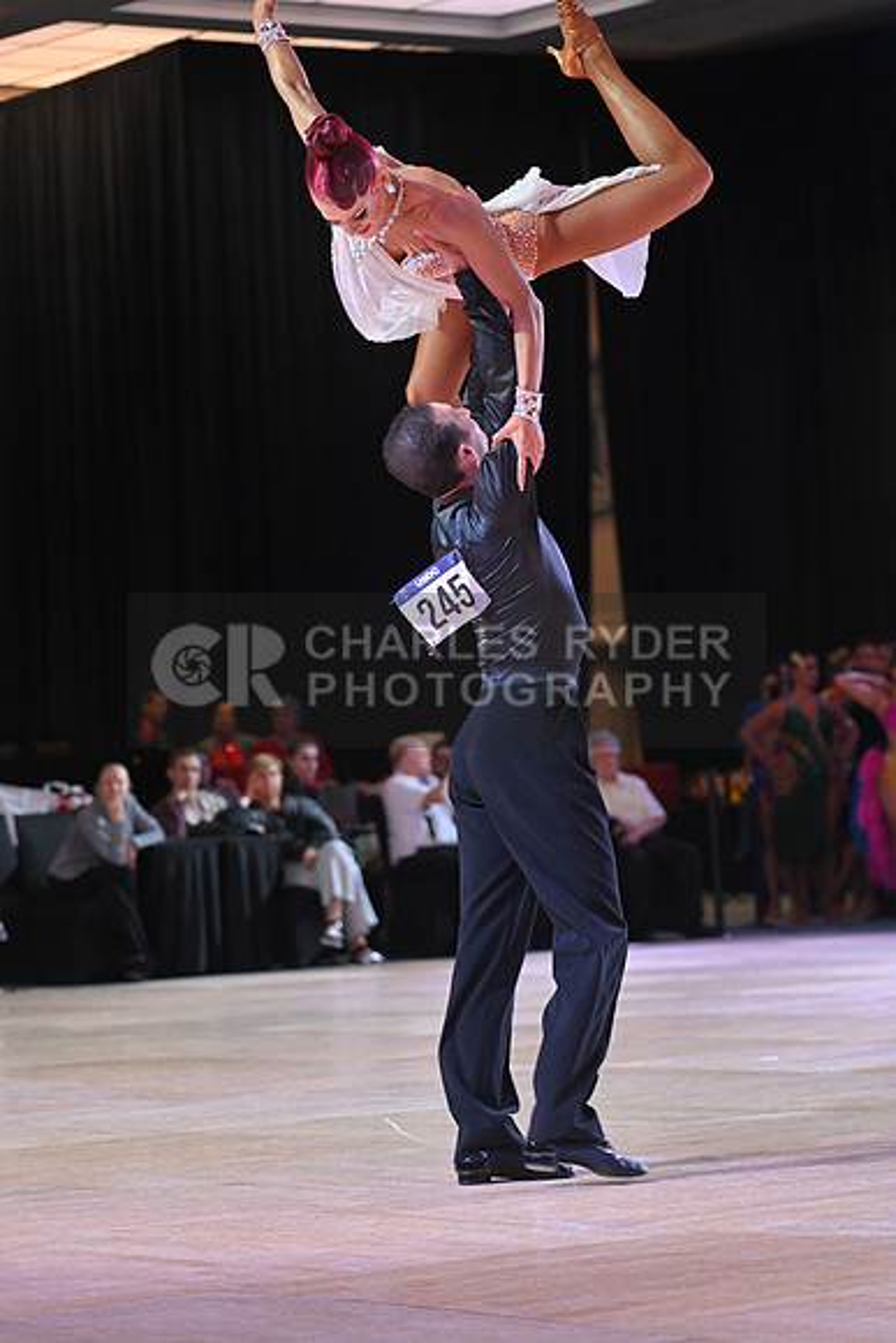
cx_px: 448
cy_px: 672
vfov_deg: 16.8
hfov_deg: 11.2
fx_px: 4552
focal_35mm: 122
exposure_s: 1/250
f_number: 4
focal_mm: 122
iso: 2000
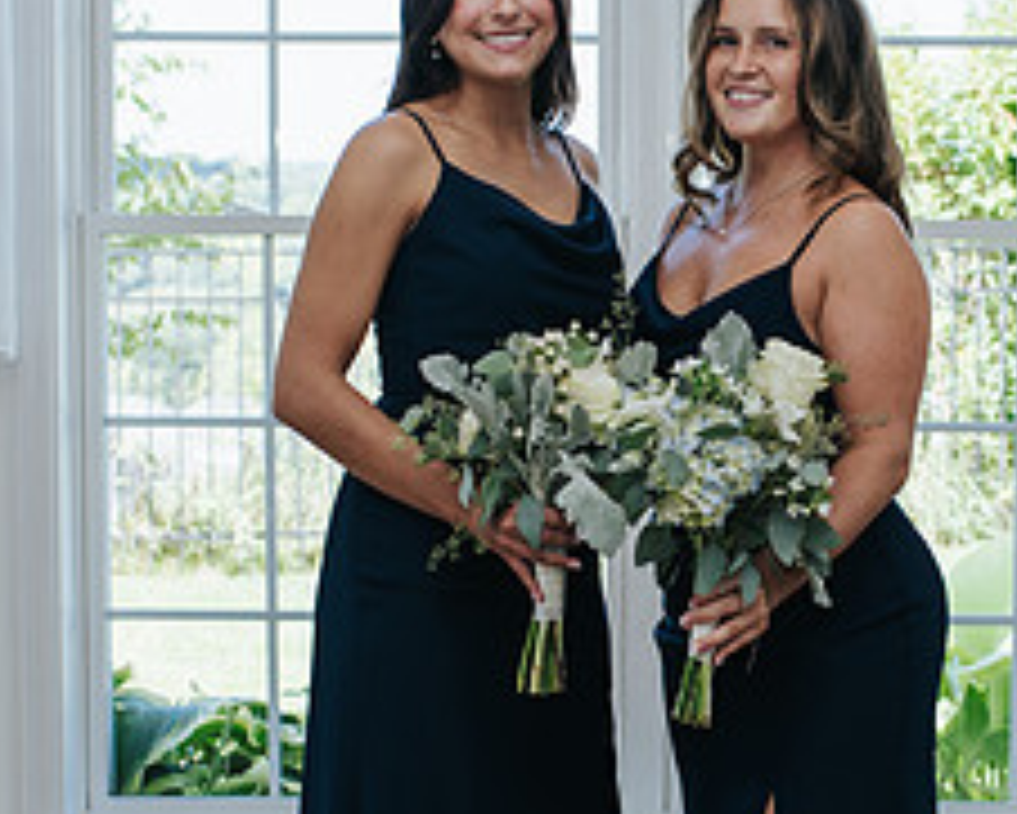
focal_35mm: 110
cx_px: 680
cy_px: 589
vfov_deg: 14.0
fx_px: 3312
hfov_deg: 17.4
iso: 160
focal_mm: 35
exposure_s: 1/200
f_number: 3.5
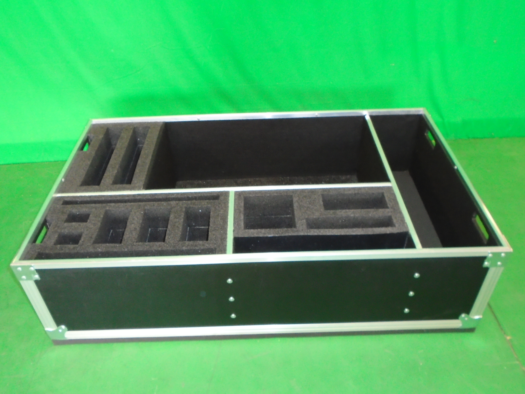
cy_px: 197
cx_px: 262
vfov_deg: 45.4
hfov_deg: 58.4
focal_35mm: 31
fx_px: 470
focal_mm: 5.5
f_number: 3.5
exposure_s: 1/40
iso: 400
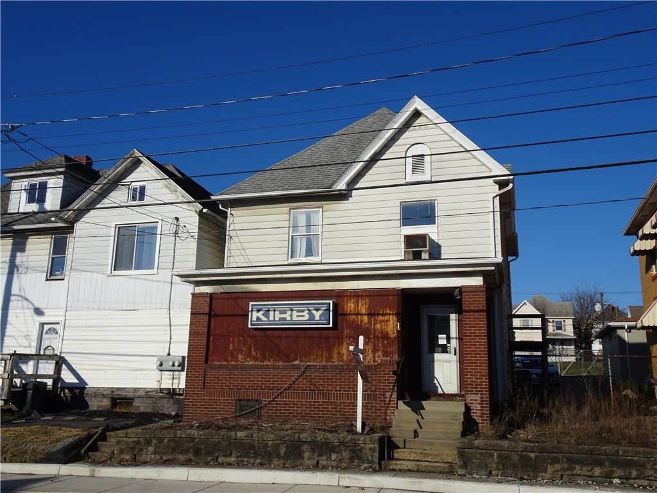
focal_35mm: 31
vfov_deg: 45.4
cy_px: 246
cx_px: 328
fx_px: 588
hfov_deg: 58.4
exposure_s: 1/1600
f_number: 4
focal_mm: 5.26
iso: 80
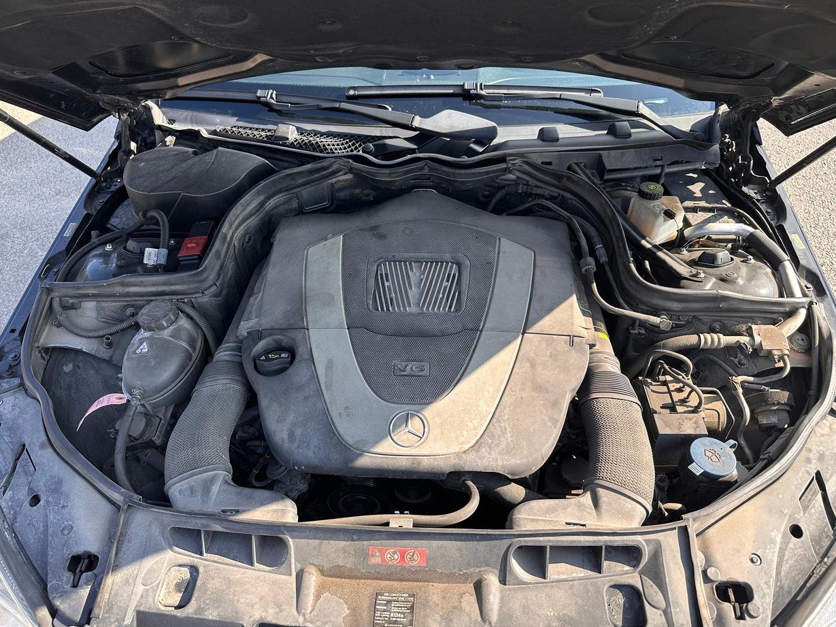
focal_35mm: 25
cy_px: 303
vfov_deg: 54.9
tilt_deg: -44.0
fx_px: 604
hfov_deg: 69.4
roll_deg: +0.7
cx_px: 415
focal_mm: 6.86
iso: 80
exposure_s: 1/829
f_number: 1.78
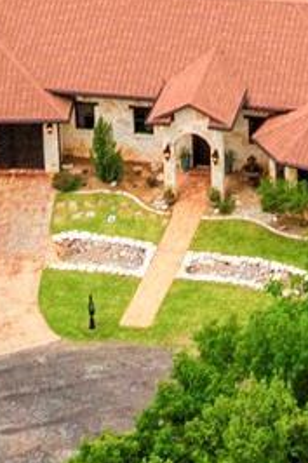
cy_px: -679
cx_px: 368
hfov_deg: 7.1
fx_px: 2467
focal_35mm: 192
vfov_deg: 9.4
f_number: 2.8
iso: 140
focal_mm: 12.29
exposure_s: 1/2000
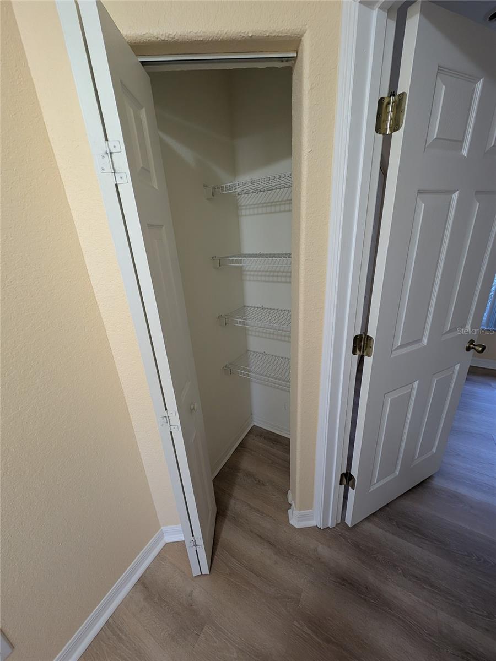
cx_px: 248
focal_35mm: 12
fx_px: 229
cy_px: 330
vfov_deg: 110.5
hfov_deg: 94.5
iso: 277
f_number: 1.95
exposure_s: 1/60
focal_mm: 2.23
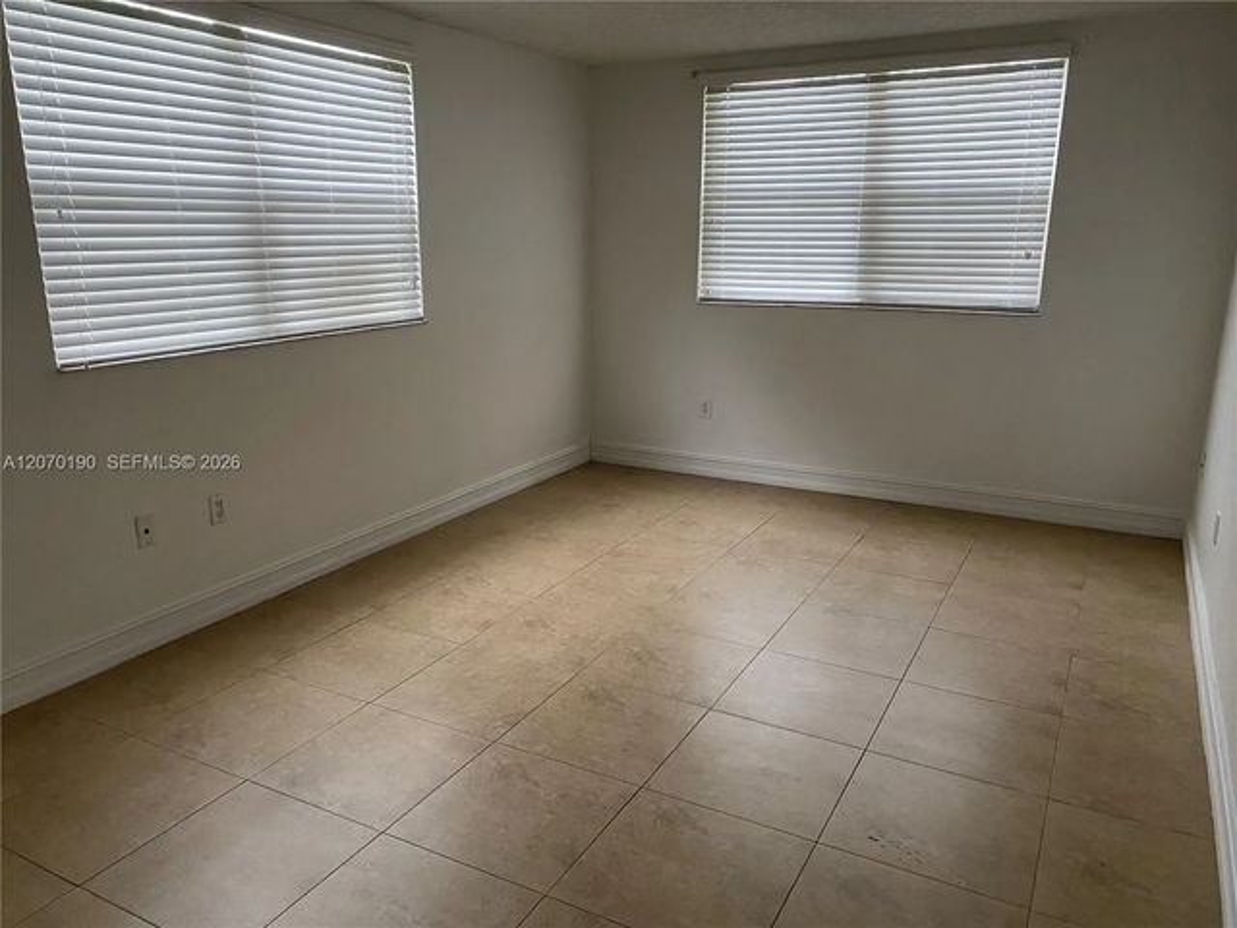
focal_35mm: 26
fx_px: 929
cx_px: 618
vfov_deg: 53.1
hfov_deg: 67.3
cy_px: 464
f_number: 1.8
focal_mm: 4.25
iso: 160
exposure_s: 1/60
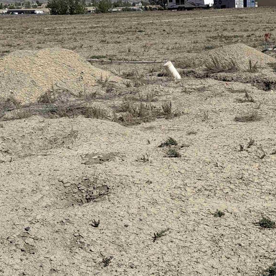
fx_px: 677
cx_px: 210
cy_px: 122
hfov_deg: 22.8
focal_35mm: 75
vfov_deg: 23.0
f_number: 1.78
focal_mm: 6.76
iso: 64
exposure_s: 1/11364
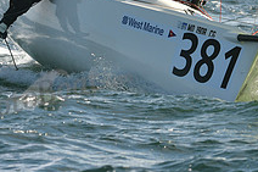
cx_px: 196
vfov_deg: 2.3
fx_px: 4311
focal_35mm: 602
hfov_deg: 3.4
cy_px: 14
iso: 250
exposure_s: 1/1250
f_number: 6.3
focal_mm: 220
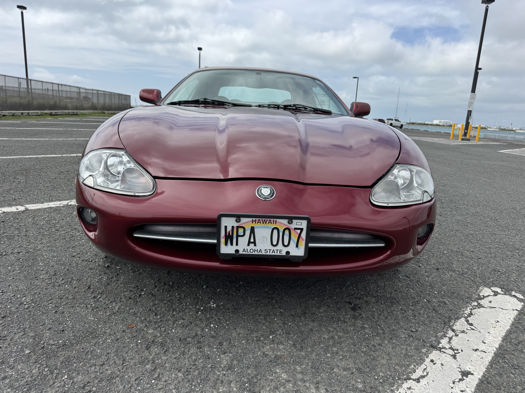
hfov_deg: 71.6
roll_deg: -3.3
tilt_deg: -12.9
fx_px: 364
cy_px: 196
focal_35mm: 24
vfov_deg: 56.8
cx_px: 262
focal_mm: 6.76
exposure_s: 1/5348
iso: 80
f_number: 1.78
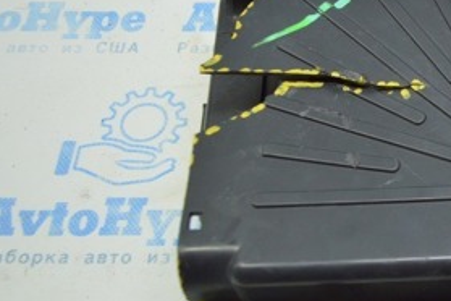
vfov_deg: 18.9
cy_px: 166
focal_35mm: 72
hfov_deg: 26.0
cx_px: 490
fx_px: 904
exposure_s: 1/40
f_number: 3.8
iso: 400
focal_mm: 21
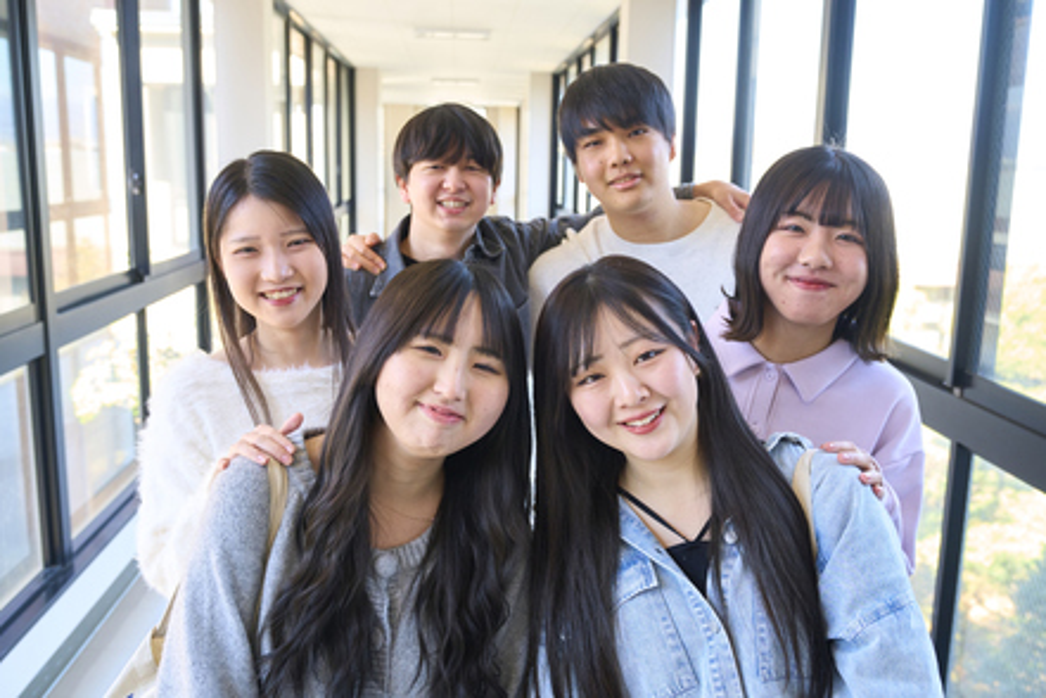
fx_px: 959
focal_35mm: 33
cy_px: 349
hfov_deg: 57.2
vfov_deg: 40.0
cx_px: 523
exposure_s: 1/160
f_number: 5
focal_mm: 33
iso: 1600
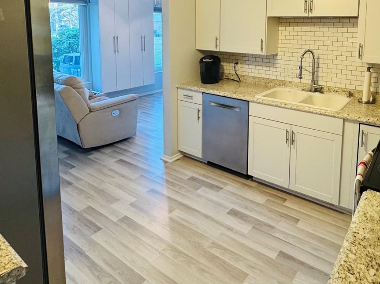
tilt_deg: -6.9
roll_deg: -1.4
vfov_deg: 49.9
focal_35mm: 26
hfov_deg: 65.8
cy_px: 58
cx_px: 249
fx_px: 285
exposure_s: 1/60
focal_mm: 2.22
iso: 200
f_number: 2.2
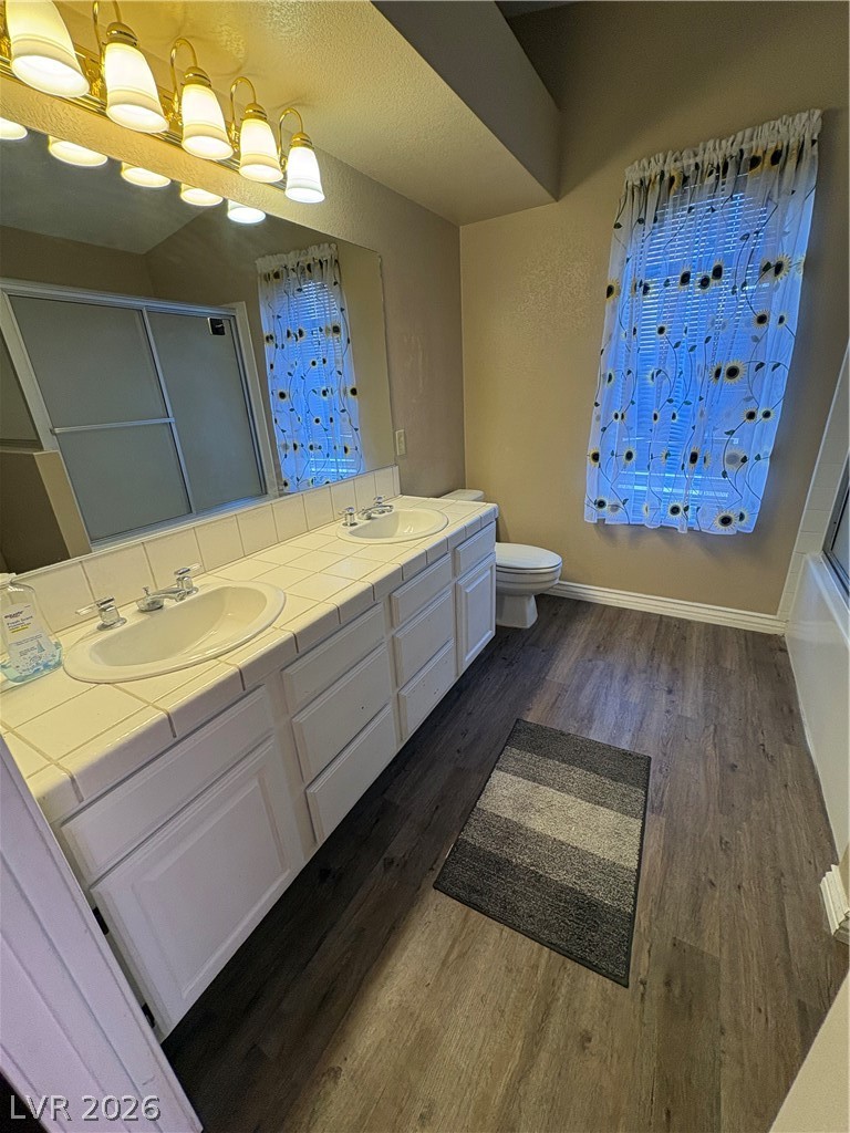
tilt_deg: -20.2
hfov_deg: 85.7
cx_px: 425
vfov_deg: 102.1
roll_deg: +1.9
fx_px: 458
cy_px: 566
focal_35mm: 14
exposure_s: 1/120
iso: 200
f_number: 2.2
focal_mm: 2.22
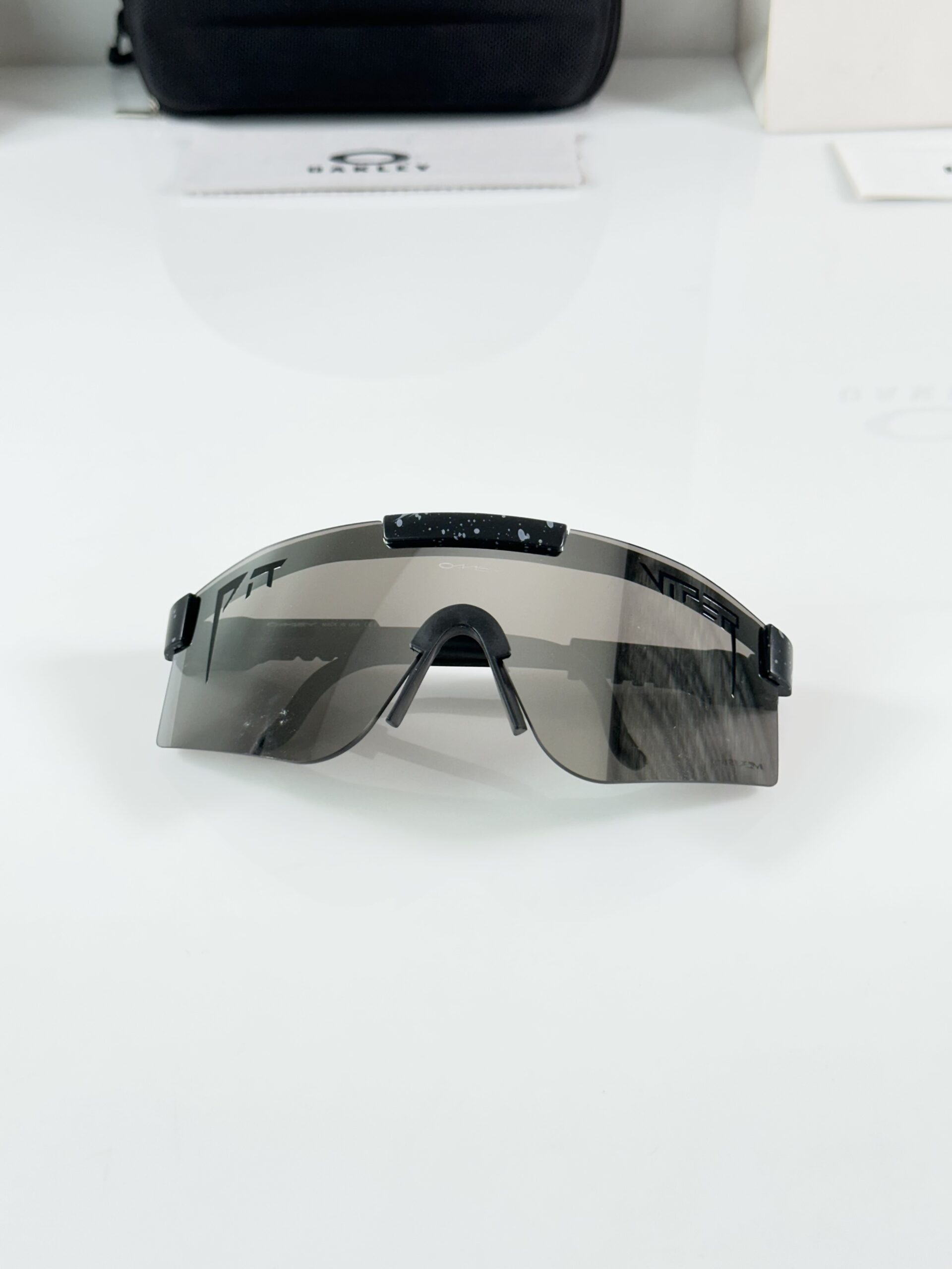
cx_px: 476
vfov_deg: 39.7
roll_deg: +0.7
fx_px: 1760
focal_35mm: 48
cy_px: 634
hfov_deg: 30.3
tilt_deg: -37.6
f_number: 1.78
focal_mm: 6.86
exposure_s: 1/100
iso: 80
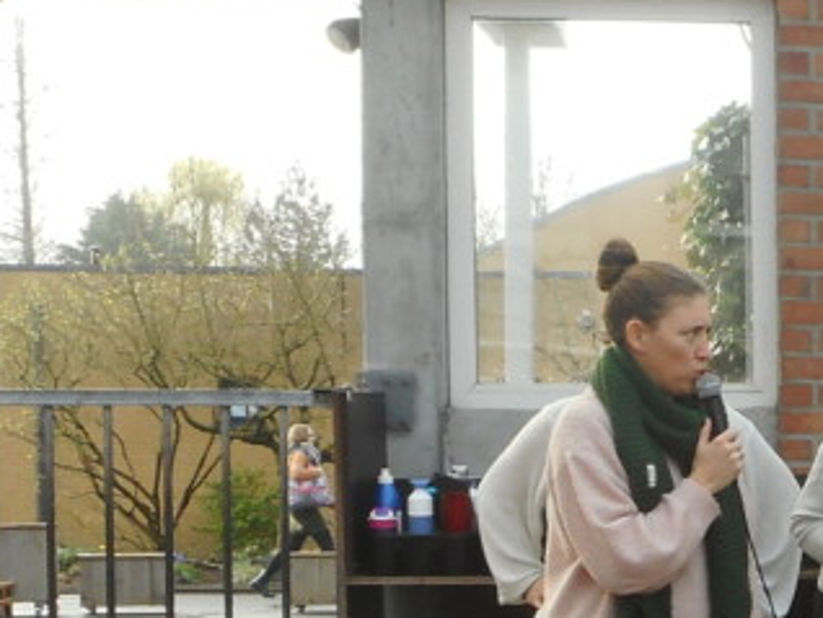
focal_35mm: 99
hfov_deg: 18.3
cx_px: 1113
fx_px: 2356
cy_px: 549
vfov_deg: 14.8
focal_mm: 4.5
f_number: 3.7
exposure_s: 1/80
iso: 80
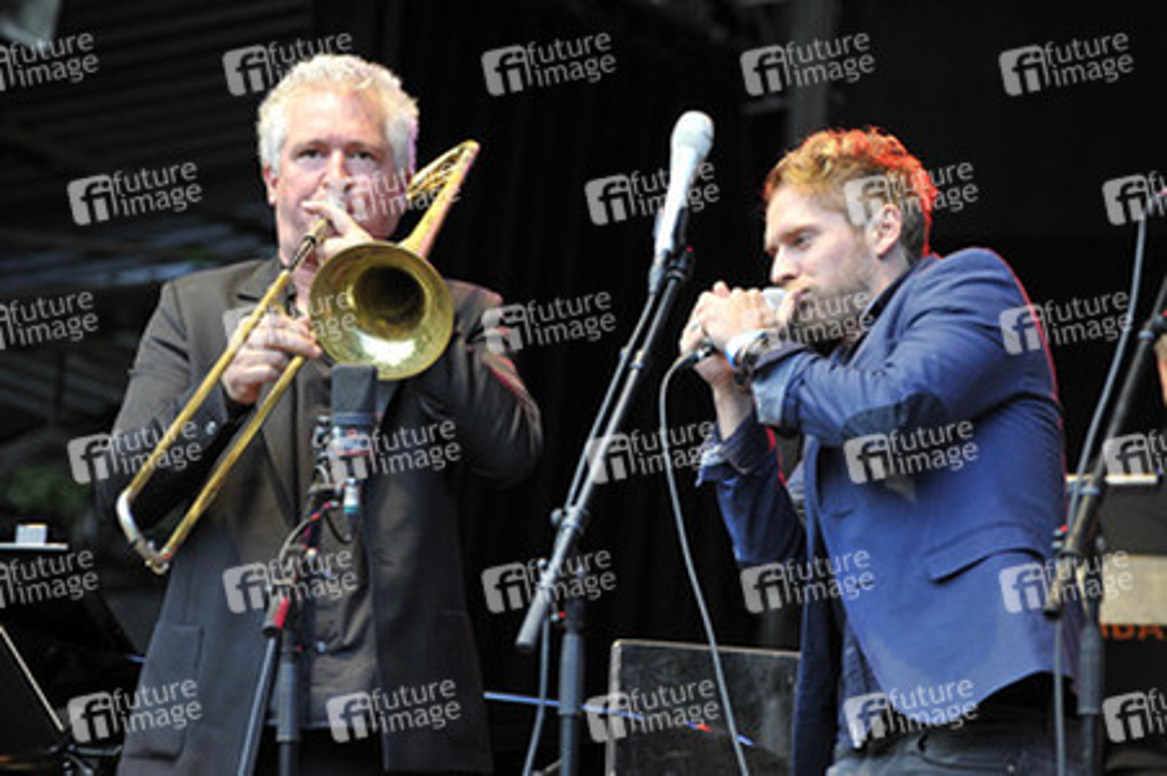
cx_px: 584
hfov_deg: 12.1
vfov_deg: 8.1
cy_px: 388
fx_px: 5507
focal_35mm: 170
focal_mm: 170
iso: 800
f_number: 5
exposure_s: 1/160
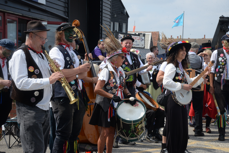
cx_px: 114
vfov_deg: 14.4
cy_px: 76
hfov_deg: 21.5
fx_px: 605
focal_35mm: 95
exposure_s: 1/640
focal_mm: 95
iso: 1250
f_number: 16
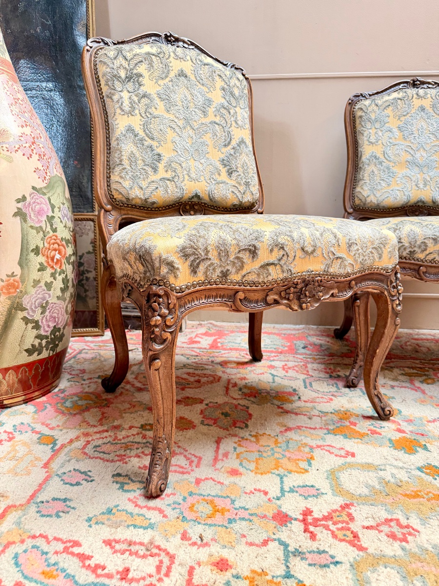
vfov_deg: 71.6
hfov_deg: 56.8
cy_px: 293
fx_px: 406
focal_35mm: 24
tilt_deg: -10.6
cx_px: 220
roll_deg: -0.3
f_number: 1.78
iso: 250
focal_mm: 6.76
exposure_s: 1/60
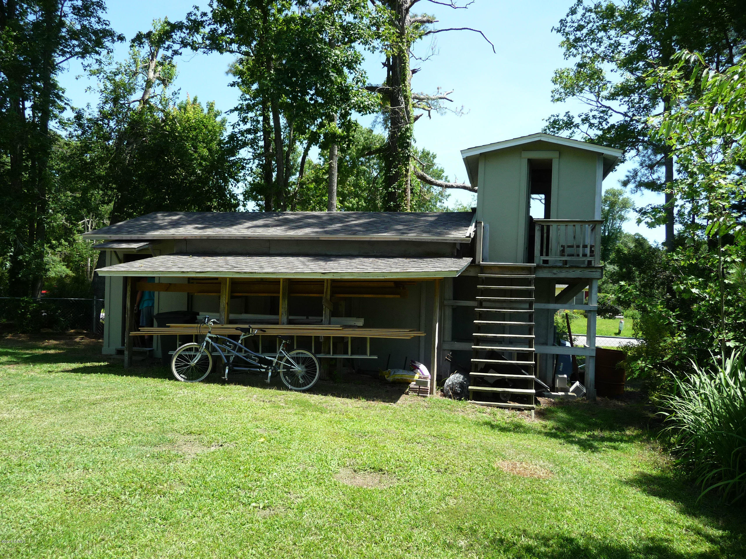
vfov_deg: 49.7
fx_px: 603
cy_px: 280
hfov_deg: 63.4
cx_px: 373
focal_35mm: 28
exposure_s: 1/400
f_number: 3.3
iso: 100
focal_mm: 4.7
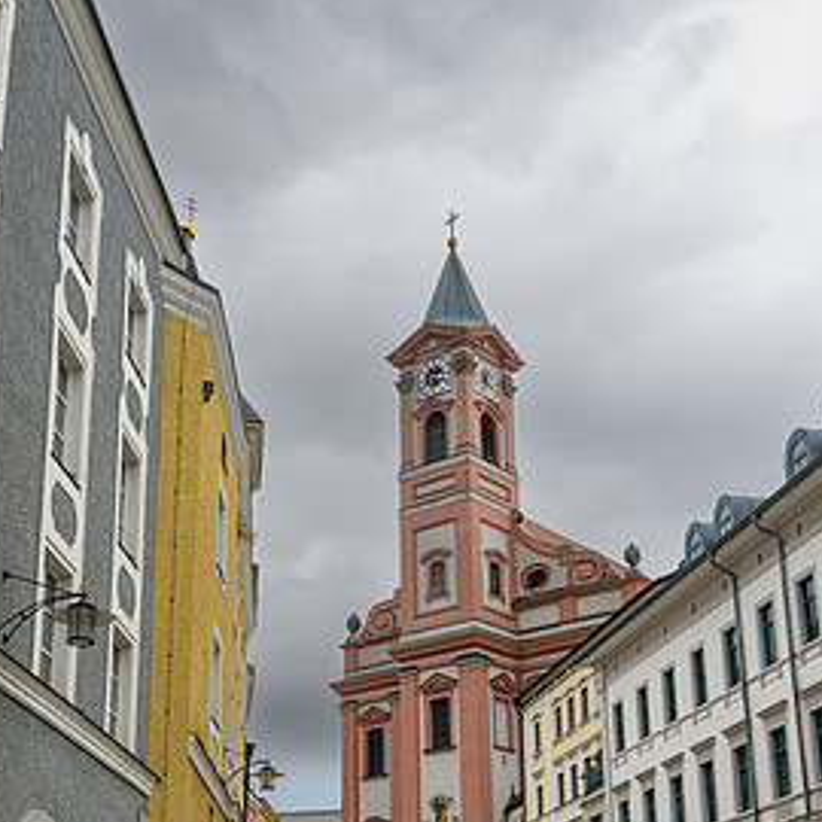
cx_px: 411
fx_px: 1370
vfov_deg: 33.0
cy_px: 581
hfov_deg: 33.4
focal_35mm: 51
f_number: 8
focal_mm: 24
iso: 500
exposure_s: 1/160
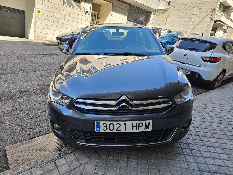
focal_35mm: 23
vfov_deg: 58.9
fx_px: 155
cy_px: 88
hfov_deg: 73.9
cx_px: 116
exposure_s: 1/180
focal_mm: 6.3
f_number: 1.7
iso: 25
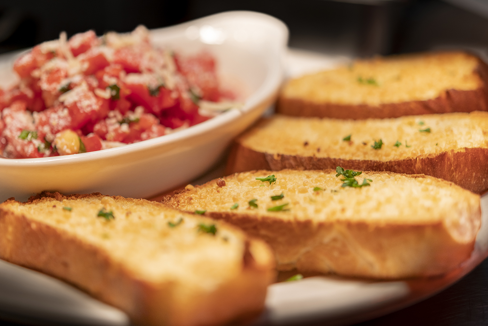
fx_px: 813
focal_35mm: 60
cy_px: 163
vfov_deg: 22.6
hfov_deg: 33.4
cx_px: 244
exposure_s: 1/250
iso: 80
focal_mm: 60
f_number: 3
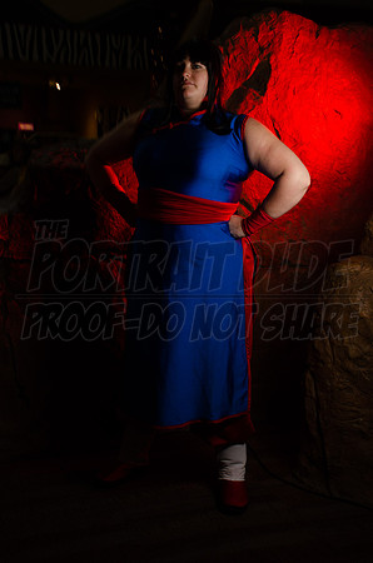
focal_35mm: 52
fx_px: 820
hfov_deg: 25.6
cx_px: 186
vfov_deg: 37.9
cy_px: 282
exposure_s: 1/15
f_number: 22
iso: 200
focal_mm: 35
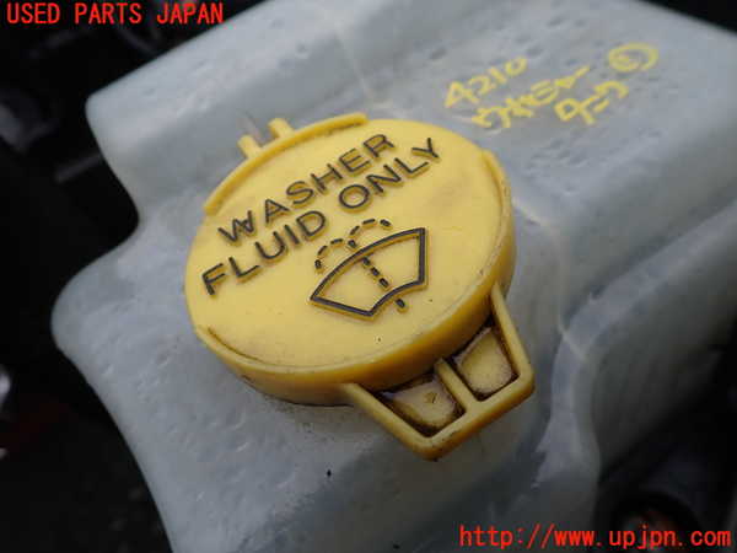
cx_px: 368
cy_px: 276
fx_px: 532
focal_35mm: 25
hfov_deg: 69.4
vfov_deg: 54.9
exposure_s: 1/200
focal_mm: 4.5
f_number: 2.8
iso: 100
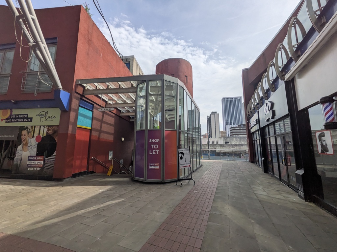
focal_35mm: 14
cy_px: 126
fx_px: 136
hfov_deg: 102.1
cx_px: 168
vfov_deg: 85.7
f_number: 2.2
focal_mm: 1.85
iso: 46
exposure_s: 1/2833
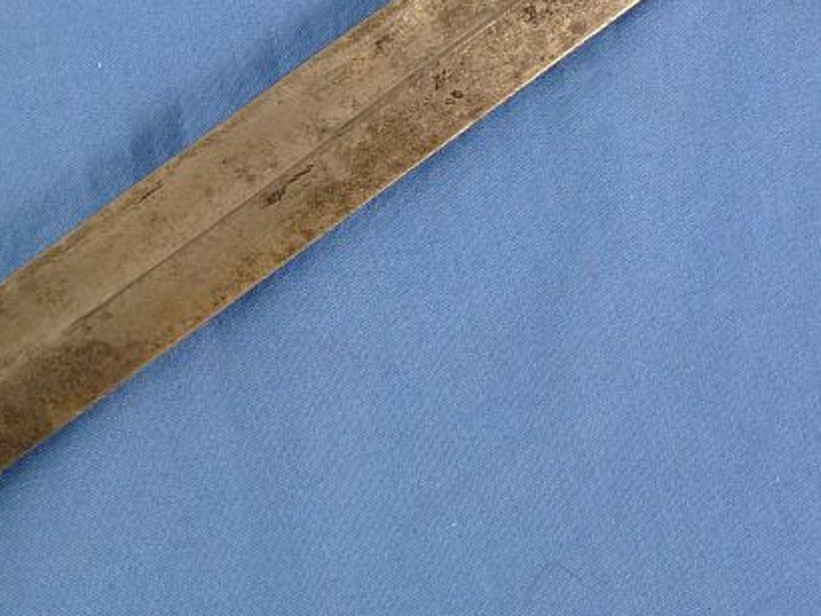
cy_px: 114
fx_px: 2088
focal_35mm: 88
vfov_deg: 16.7
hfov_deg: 22.2
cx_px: 422
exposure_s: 1/80
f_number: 4
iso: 250
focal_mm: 8
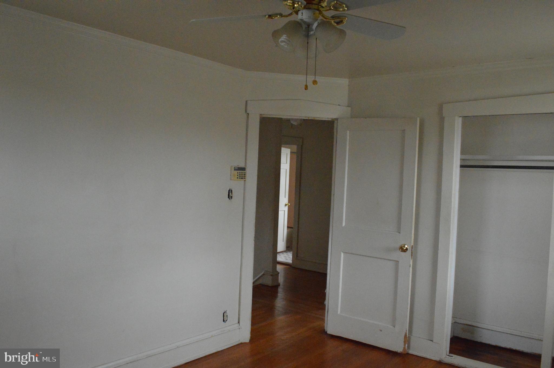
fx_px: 461
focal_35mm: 30
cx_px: 277
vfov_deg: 43.5
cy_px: 184
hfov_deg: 62.0
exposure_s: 1/200
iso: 6400
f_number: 6.3
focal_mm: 20
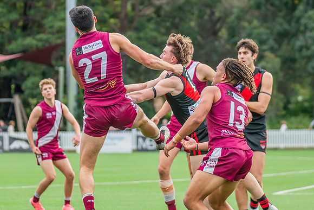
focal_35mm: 237
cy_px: 65
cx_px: 176
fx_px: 2070
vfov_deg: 5.8
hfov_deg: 8.7
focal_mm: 170
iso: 800
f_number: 4.5
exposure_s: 1/1250
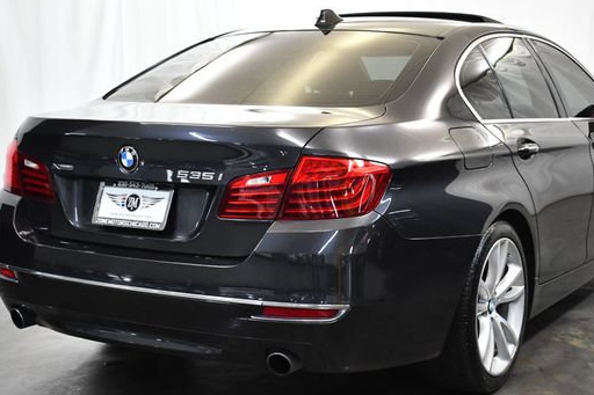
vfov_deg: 22.6
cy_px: 198
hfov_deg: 33.3
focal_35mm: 60
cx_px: 349
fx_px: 990
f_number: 4.5
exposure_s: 1/125
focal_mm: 32
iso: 2000
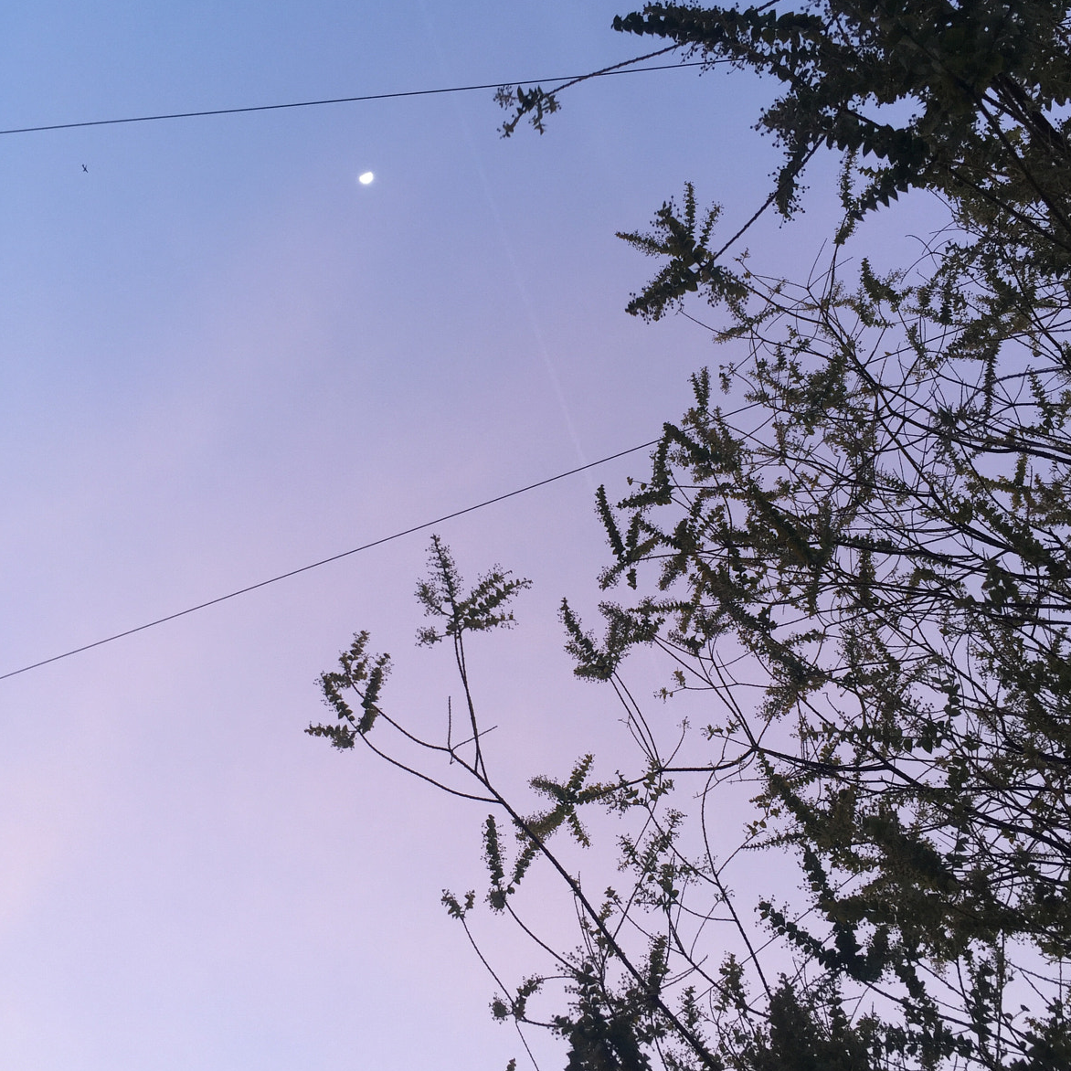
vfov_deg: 47.2
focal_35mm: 35
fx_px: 1225
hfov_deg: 47.2
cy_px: 542
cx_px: 531
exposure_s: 1/50
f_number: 2.2
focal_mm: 4.15
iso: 40
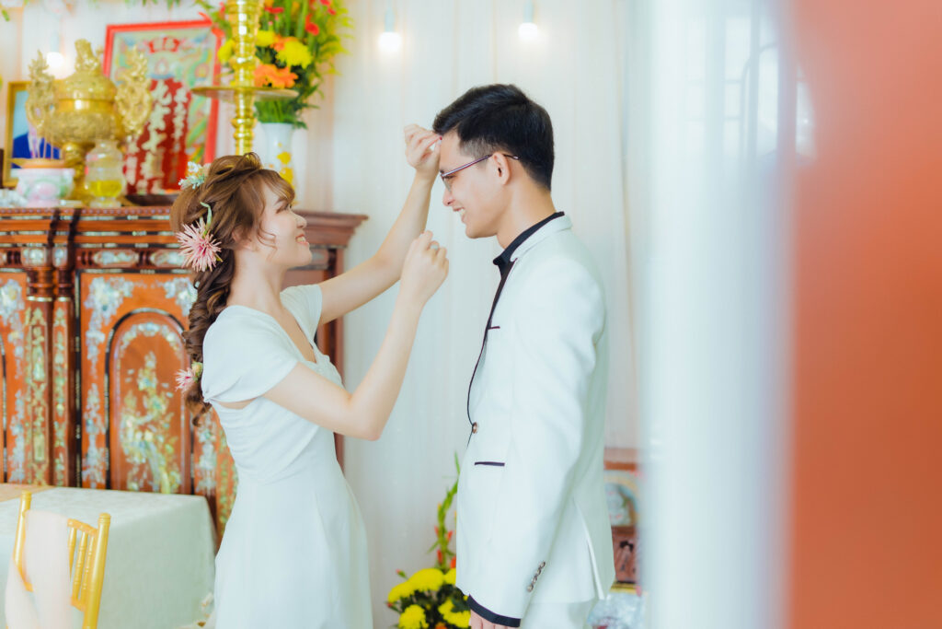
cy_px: 314
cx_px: 471
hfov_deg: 39.6
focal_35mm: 50
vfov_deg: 27.0
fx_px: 1308
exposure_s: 1/160
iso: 400
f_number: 2.2
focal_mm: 50
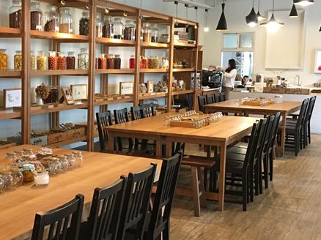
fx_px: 491
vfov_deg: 27.5
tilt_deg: -5.3
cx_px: 95
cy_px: 119
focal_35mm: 53
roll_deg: -1.5
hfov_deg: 35.6
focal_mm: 4.15
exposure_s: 1/15
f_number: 2.2
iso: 100
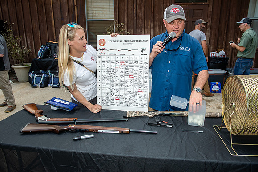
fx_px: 193
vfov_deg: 47.9
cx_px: 129
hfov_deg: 67.4
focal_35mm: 27
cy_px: 86
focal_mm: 27
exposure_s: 1/250
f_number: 5.6
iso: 160
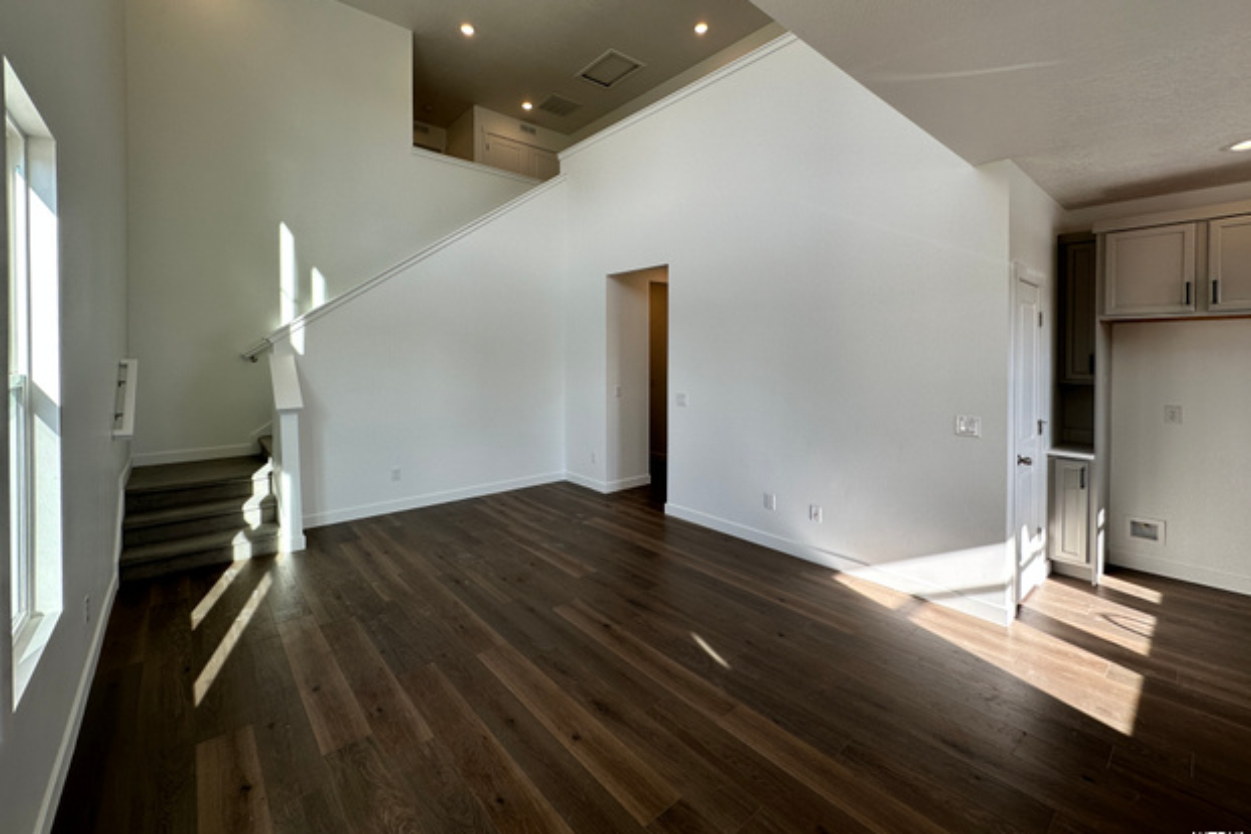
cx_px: 612
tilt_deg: -1.3
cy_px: 363
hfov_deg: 100.4
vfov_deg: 77.0
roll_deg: +0.5
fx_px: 521
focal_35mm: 15
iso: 40
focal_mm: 2.22
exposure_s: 1/233
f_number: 2.2
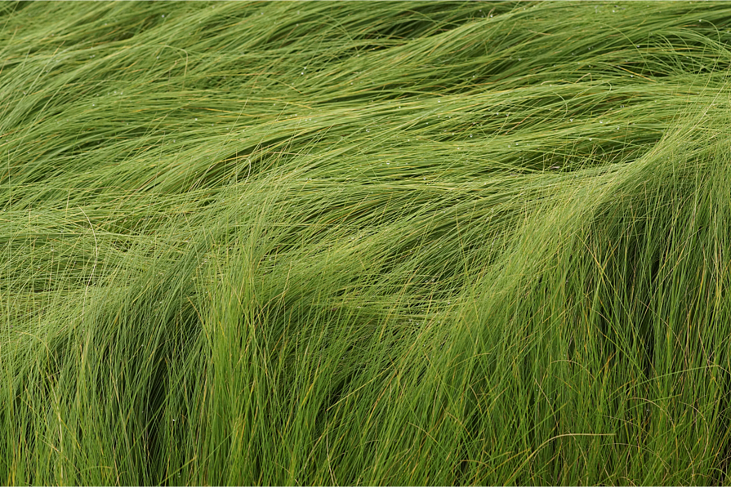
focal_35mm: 150
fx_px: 3046
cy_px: 244
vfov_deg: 9.1
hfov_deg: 13.7
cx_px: 366
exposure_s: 1/160
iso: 640
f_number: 8
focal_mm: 100
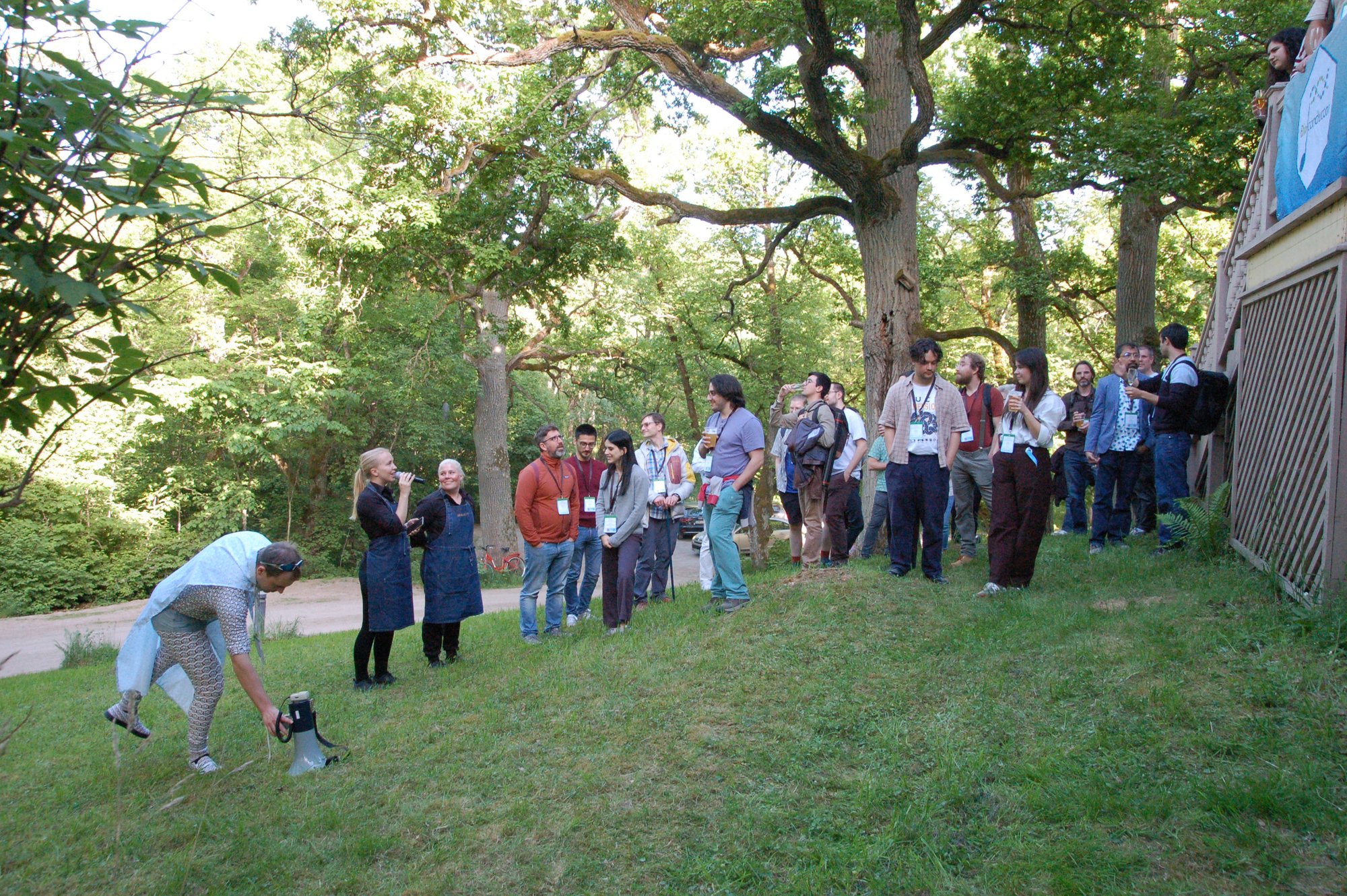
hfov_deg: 70.5
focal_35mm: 26
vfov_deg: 50.3
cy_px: 448
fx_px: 953
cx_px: 674
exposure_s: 1/125
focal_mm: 17
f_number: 9
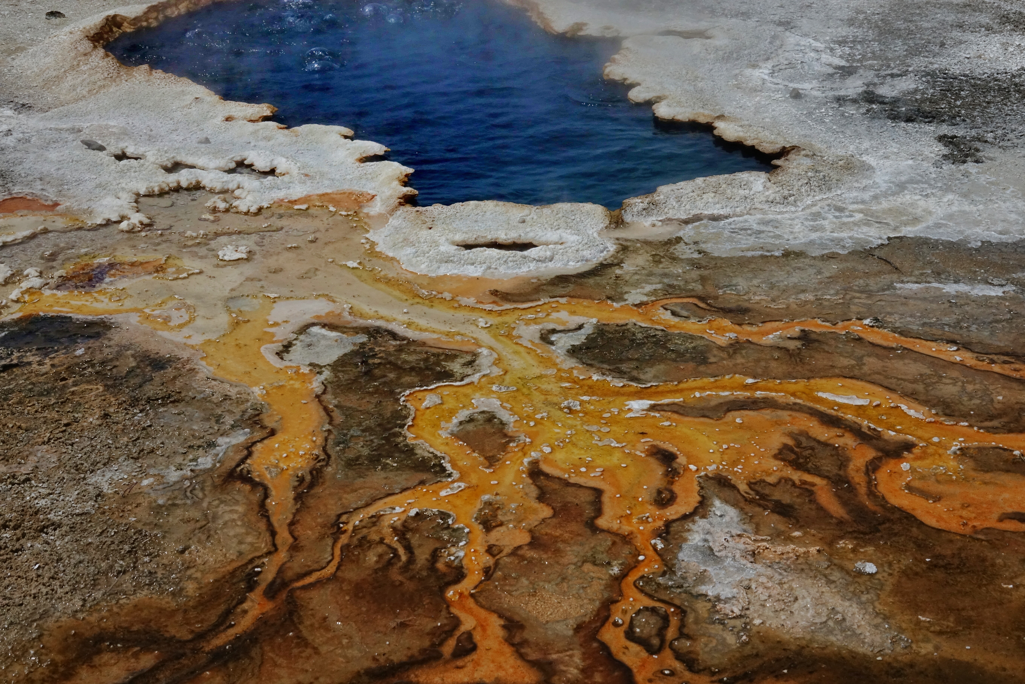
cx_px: 512
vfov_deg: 18.9
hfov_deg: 28.1
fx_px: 2050
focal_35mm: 72
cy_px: 342
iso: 500
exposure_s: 1/2000
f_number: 11
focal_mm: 26.42
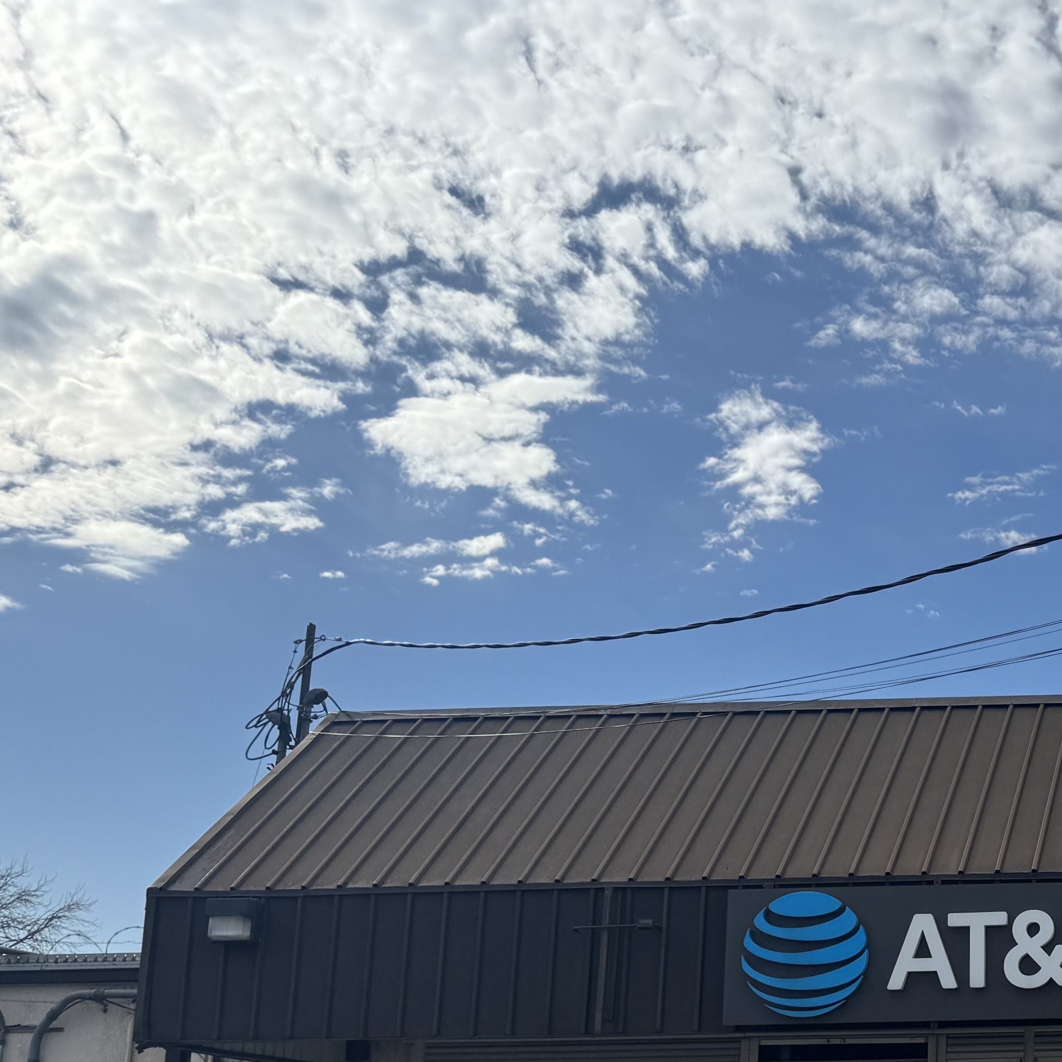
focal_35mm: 51
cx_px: 1201
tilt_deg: +10.8
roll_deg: +1.1
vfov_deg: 32.3
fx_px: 1770
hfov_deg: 29.7
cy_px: 880
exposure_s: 1/7937
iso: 80
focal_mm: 6.76
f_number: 1.78
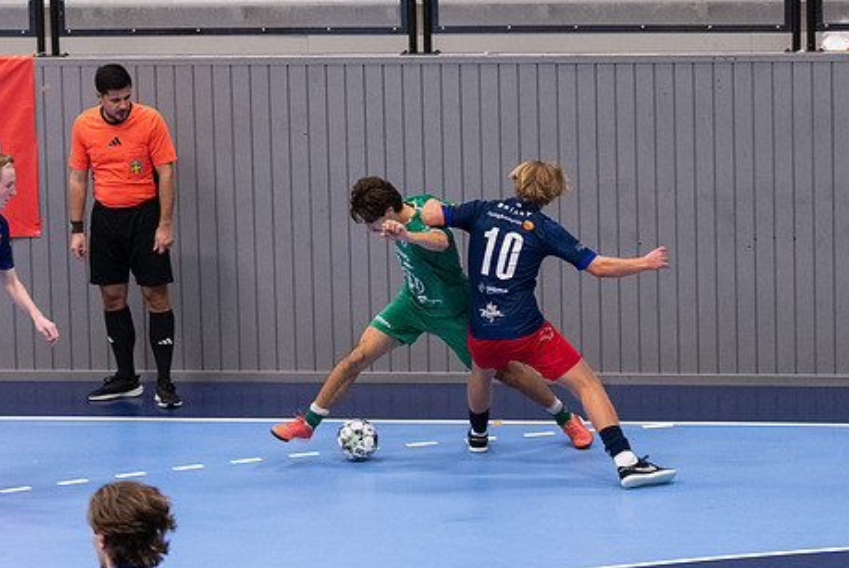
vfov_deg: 7.2
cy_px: 336
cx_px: 420
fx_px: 4532
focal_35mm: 192
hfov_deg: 10.7
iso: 4500
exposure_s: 1/640
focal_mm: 100
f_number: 3.2
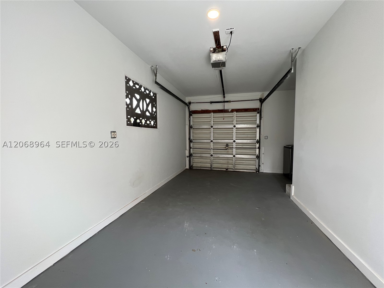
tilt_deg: -3.4
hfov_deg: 106.2
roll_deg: +0.1
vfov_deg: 89.9
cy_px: 144
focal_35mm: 13
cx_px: 192
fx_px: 144
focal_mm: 1.57
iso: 125
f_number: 1.8
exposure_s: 1/120
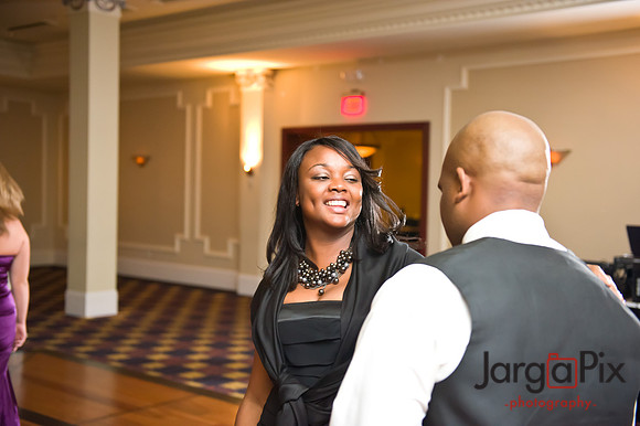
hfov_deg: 41.1
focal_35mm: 48
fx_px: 853
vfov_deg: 28.0
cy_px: 213
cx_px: 320
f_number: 3.2
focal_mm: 48
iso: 3200
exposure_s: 1/125
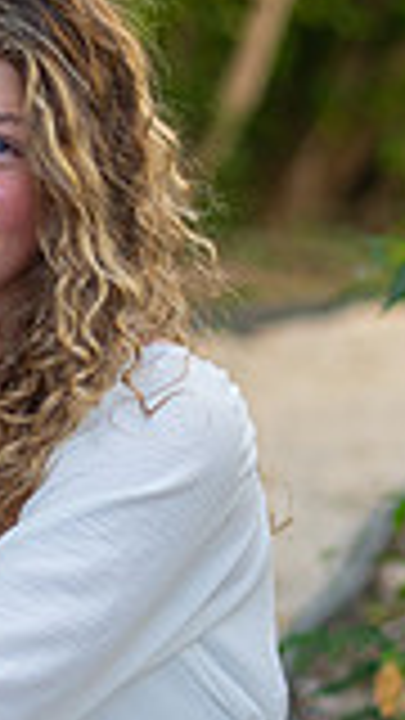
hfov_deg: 5.5
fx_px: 4200
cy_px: 549
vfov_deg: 9.8
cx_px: -202
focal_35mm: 220
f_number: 2.2
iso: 400
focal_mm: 58
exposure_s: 1/640
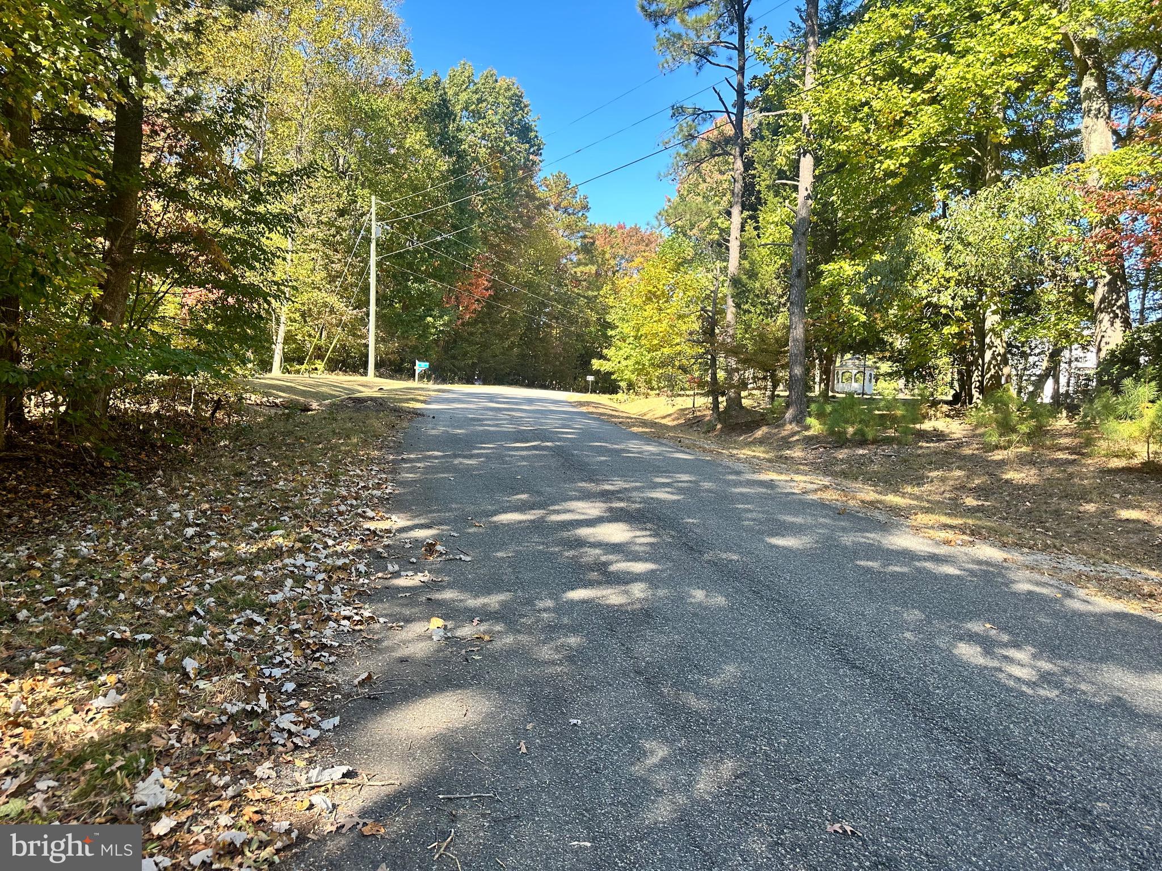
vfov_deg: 56.8
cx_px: 581
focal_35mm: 24
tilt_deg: -1.9
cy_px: 436
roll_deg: -3.2
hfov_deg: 71.6
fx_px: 806
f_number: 1.78
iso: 80
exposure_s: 1/467
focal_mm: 6.86
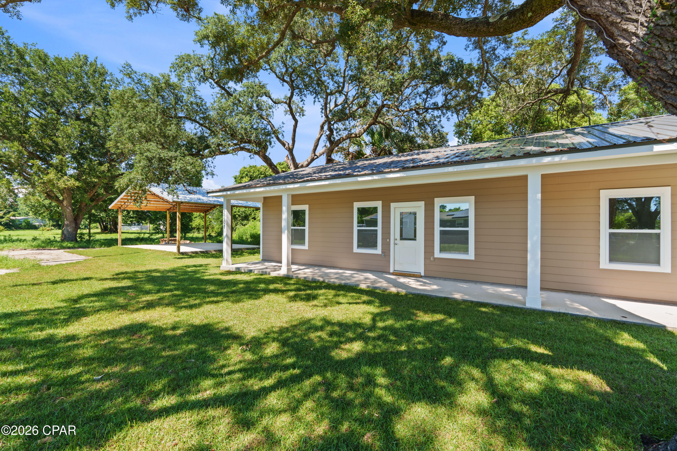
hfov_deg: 96.7
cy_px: 226
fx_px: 301
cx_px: 338
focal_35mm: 16
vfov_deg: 73.7
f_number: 8
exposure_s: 1/25
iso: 125
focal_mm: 16
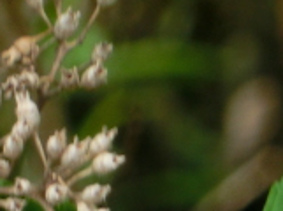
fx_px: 7089
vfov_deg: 1.7
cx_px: 547
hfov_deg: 2.3
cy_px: 316
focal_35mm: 869
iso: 100
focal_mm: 38.6
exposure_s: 1/100
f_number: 5.8
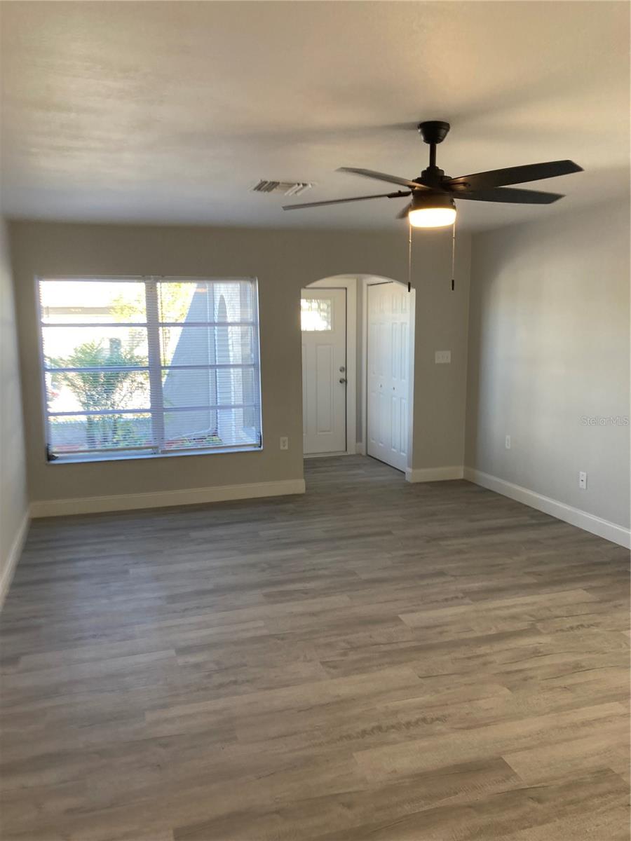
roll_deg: -0.3
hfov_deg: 49.7
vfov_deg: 63.4
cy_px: 420
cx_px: 316
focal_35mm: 28
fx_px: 681
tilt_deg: -8.0
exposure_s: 1/120
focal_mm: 3.99
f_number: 1.8
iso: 64
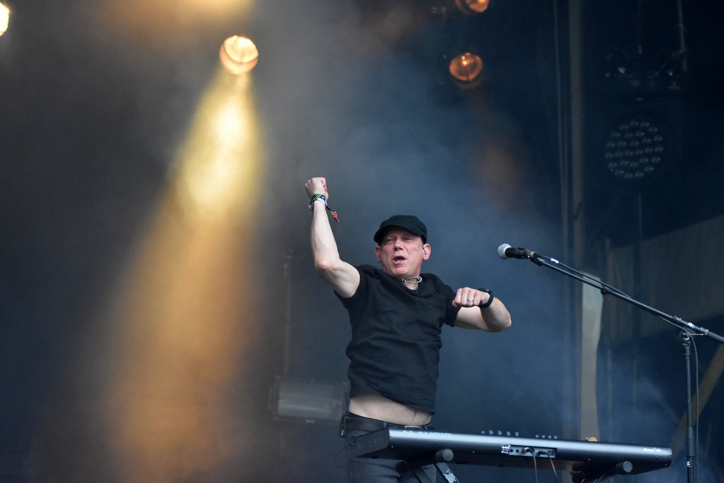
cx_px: 362
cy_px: 242
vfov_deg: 9.6
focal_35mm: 142
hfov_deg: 14.4
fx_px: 2866
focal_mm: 95
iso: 2000
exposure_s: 1/2000
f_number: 2.8
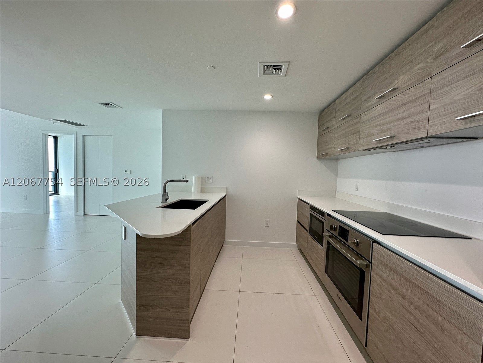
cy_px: 182
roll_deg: -1.9
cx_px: 242
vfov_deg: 85.7
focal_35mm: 14
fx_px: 195
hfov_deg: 102.1
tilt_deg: -3.4
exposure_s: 1/120
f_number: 2.2
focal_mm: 2.22
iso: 125
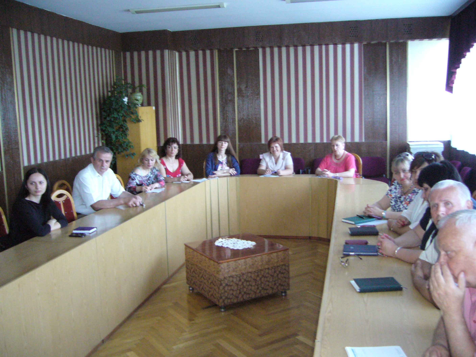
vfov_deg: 40.7
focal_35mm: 35
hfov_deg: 52.6
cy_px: 178
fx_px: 481
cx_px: 238
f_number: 2.8
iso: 400
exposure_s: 1/30
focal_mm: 5.8
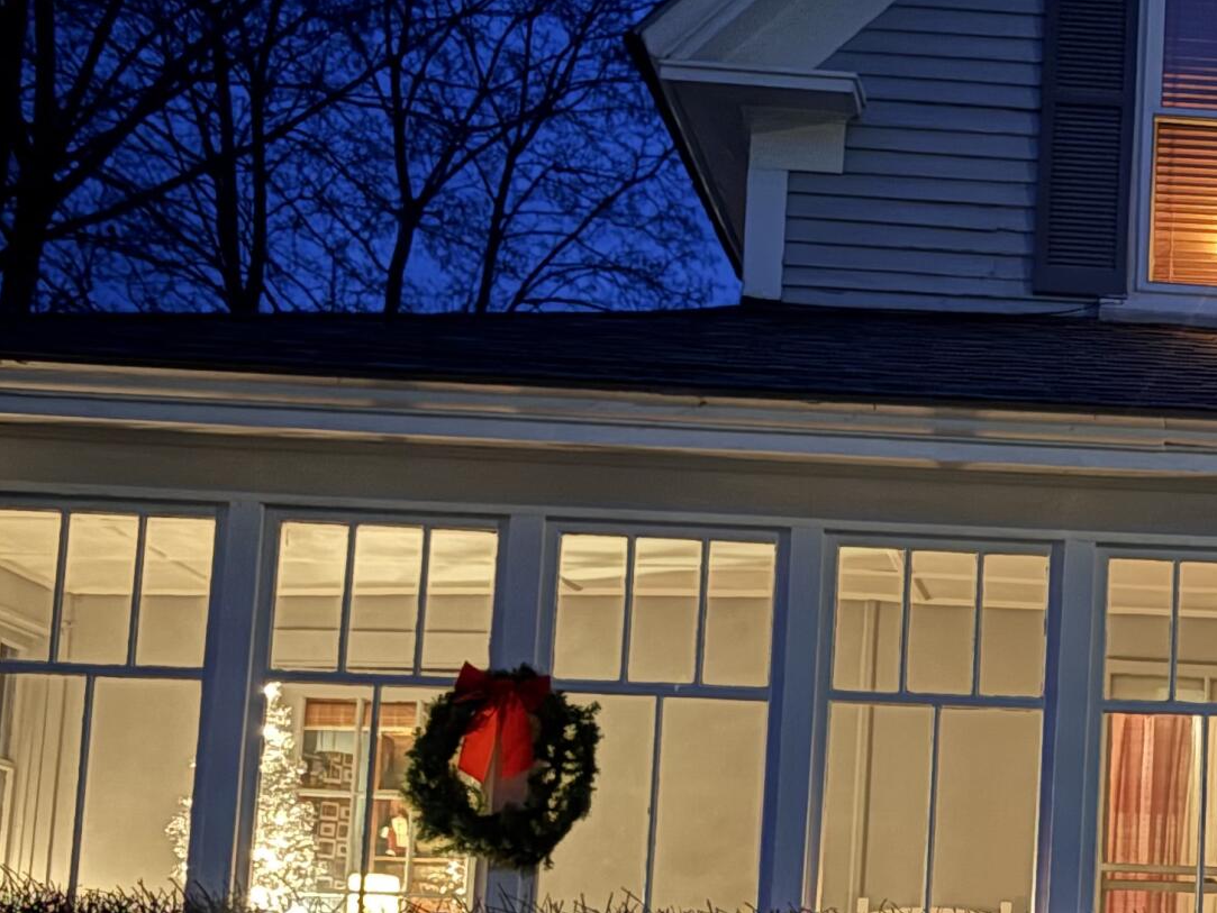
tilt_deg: +5.8
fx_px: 2532
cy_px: 831
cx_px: 1343
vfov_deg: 20.0
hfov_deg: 25.1
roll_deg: -1.7
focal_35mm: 72
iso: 800
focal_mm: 5.96
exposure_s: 1/5
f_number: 1.6
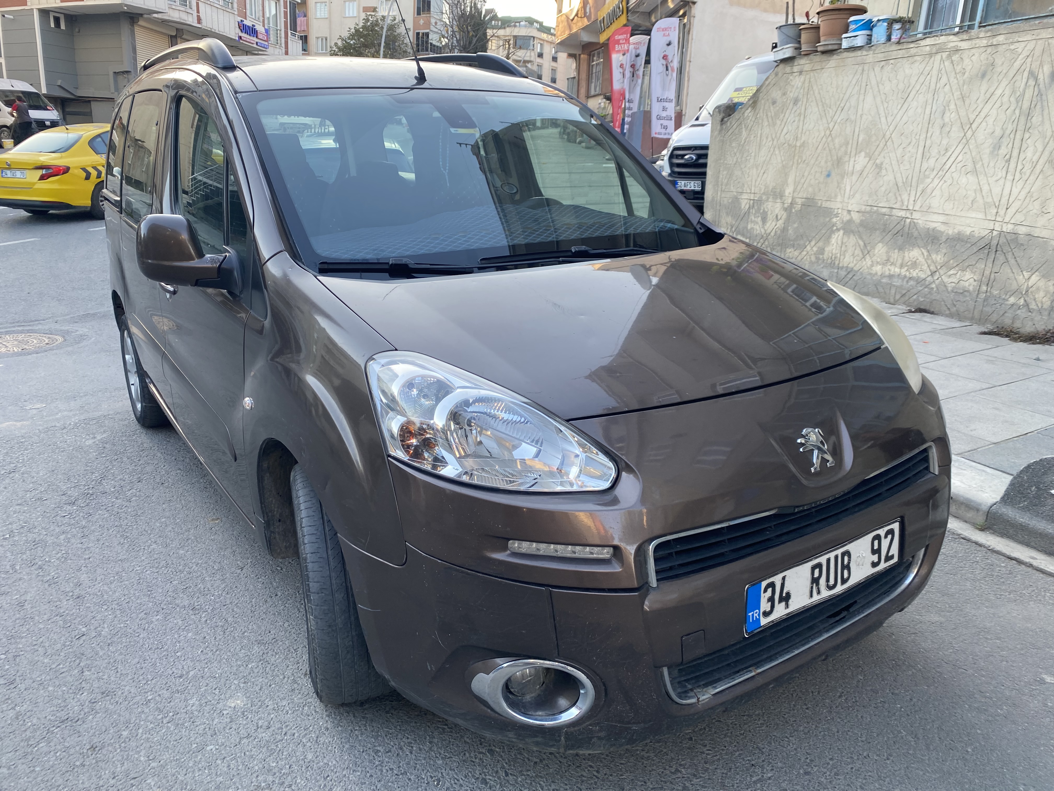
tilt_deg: -15.4
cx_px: 527
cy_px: 396
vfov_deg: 53.1
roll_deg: -3.1
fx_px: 792
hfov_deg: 67.3
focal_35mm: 26
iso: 32
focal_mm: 4.25
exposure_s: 1/122
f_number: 1.8
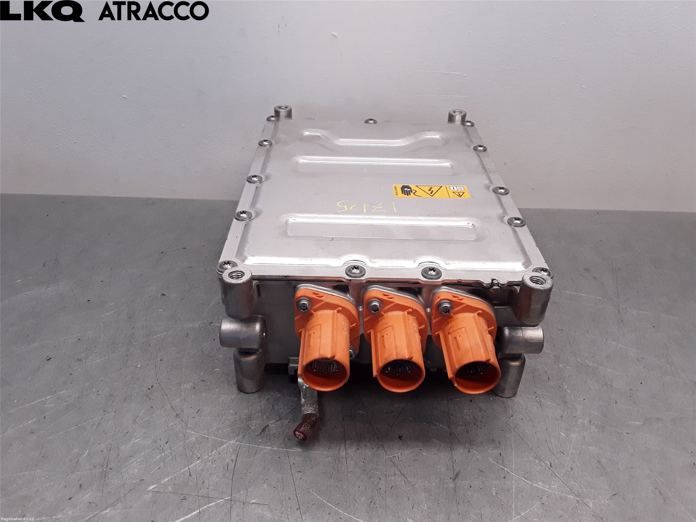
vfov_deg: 49.7
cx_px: 348
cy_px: 261
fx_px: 563
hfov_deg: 63.4
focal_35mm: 28
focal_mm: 2.91
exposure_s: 1/213
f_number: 1.9
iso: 100
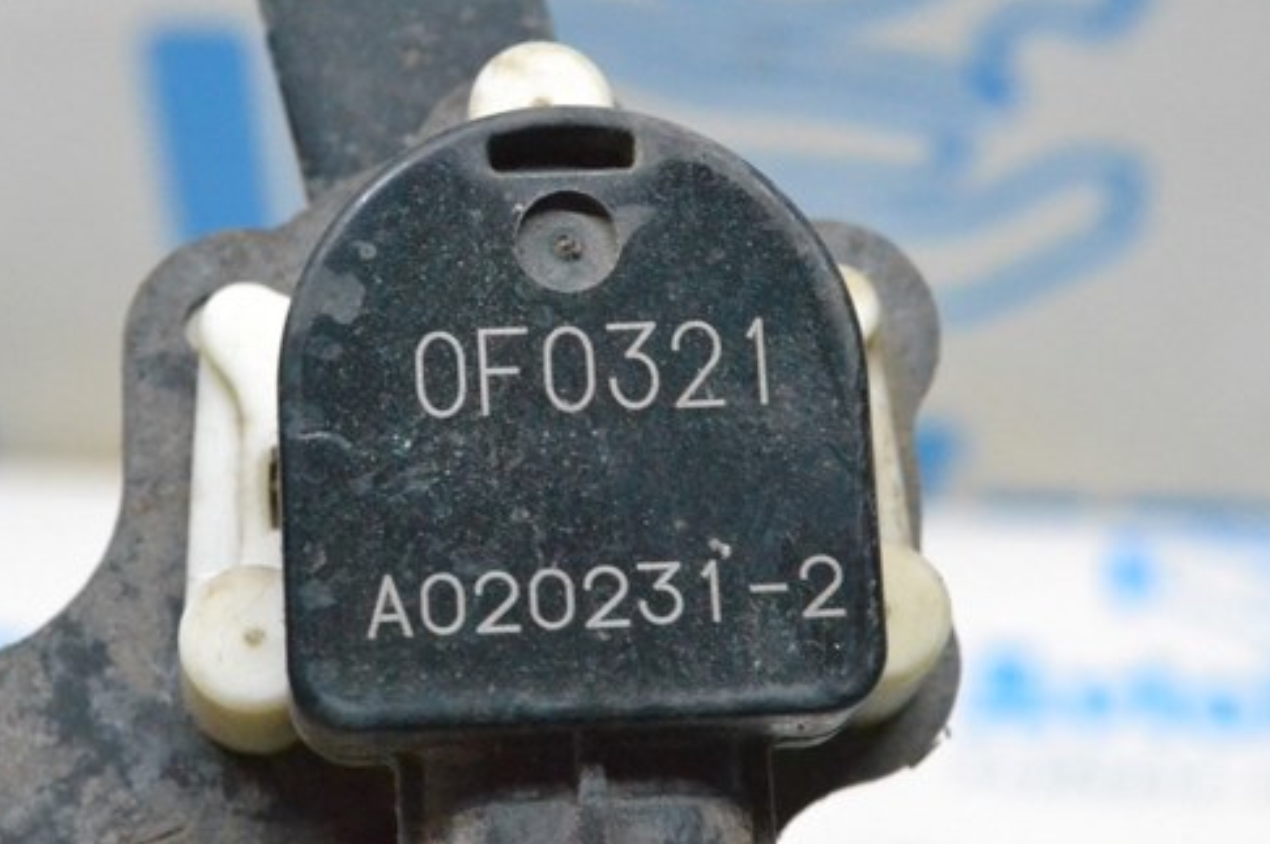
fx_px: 3829
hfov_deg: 18.8
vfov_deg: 12.6
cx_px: 554
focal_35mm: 109
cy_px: 361
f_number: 13
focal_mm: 55
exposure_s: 1/100
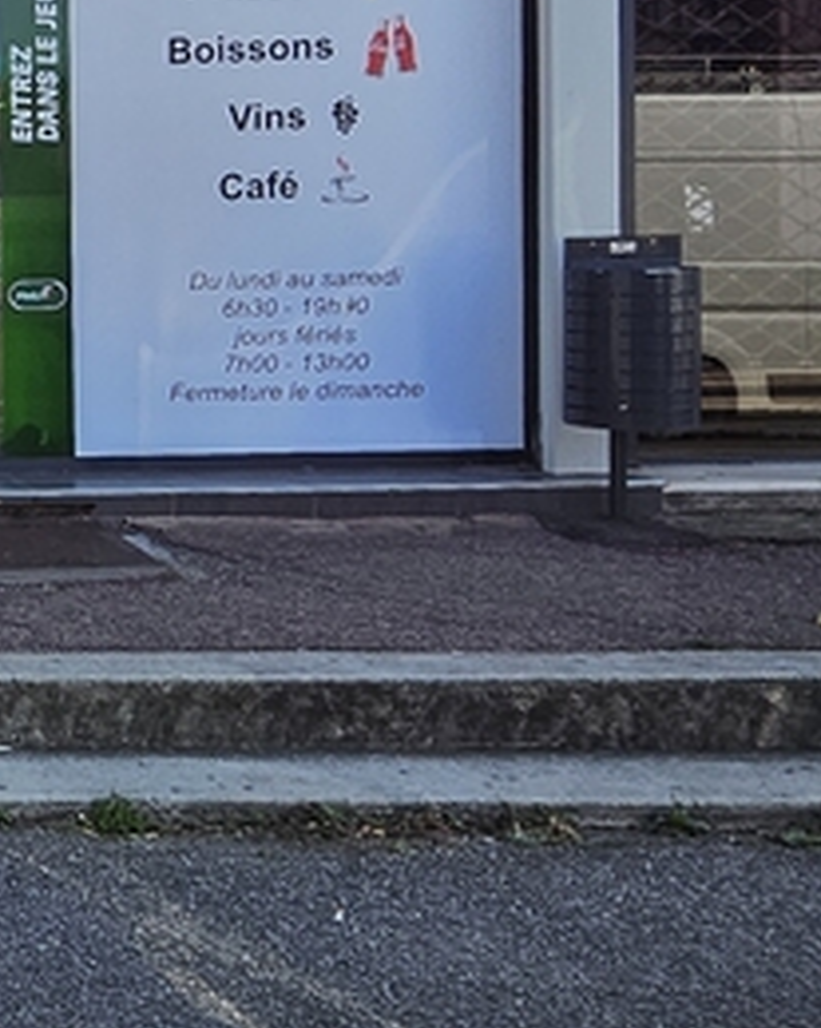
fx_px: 1428
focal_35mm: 47
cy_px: 341
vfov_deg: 39.1
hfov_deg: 23.0
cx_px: -535
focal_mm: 1.74
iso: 32
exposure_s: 1/475
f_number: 2.2
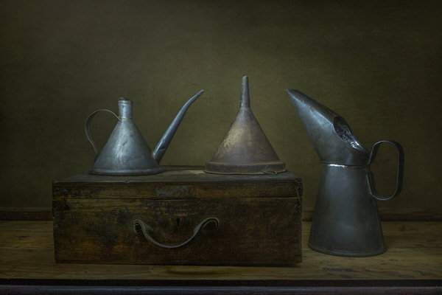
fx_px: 393
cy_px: 148
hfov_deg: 58.7
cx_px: 221
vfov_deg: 41.1
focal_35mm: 32
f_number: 11
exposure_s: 15
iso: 200
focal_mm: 21.4
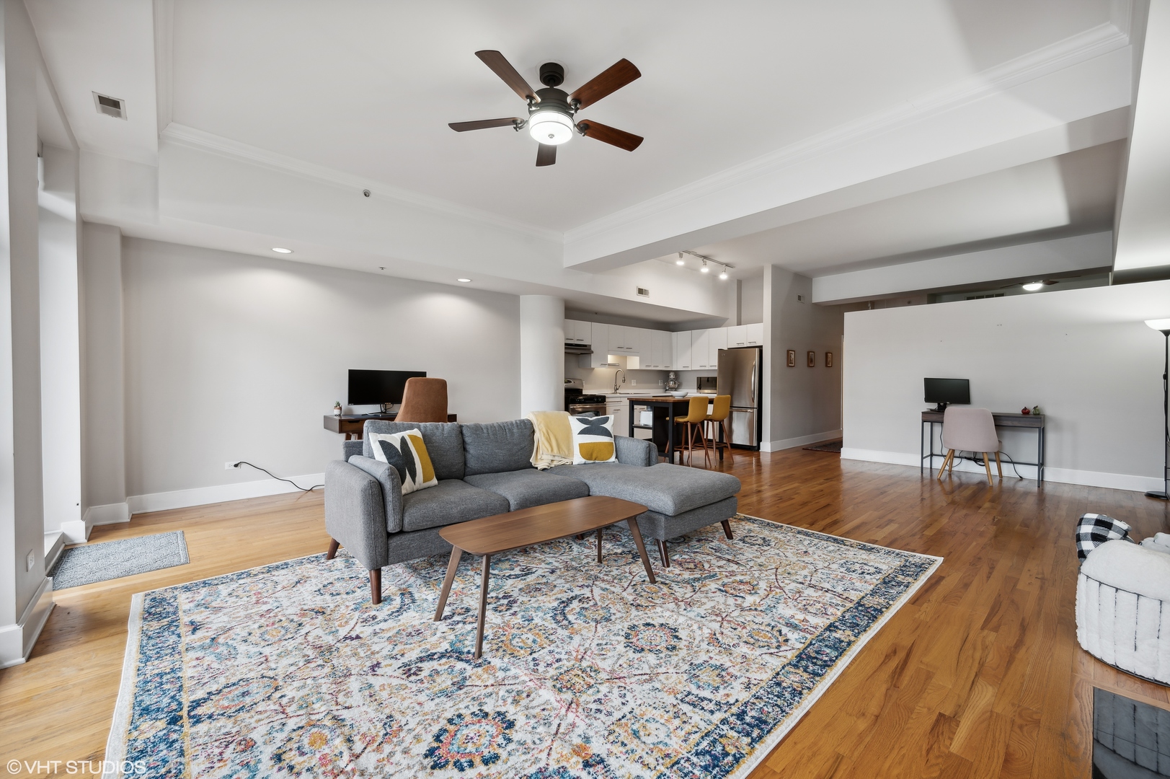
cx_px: 585
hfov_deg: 104.3
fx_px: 455
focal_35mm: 14
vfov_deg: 81.1
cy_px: 390
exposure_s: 1/3.33
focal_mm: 14
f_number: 9
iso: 100
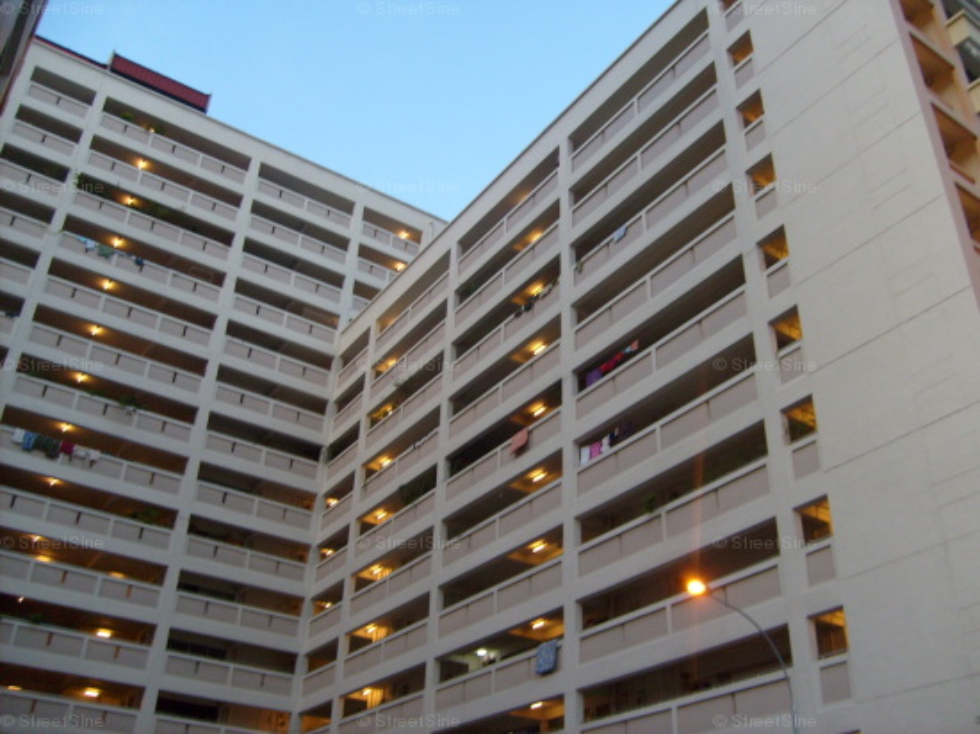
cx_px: 490
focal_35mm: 35
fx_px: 990
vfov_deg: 40.7
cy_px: 367
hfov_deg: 52.6
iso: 100
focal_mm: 5.8
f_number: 2.8
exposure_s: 1/45
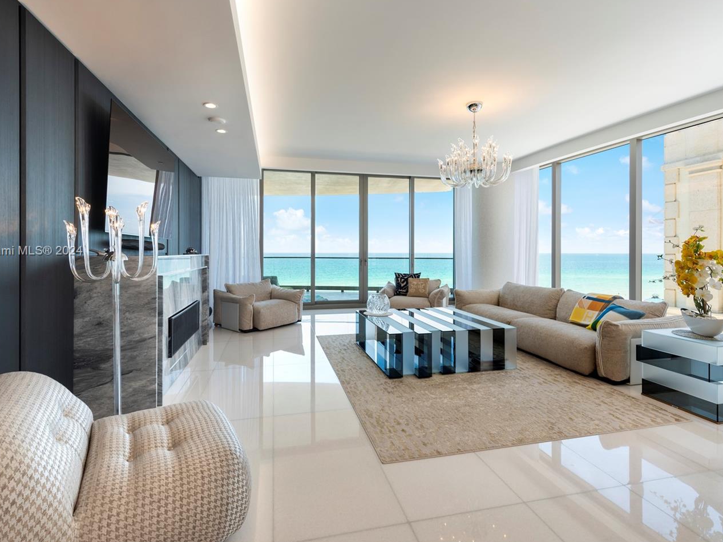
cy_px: 252
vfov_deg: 74.6
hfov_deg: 91.0
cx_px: 357
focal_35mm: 17
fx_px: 355
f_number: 9
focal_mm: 14
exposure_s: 1/100
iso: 400
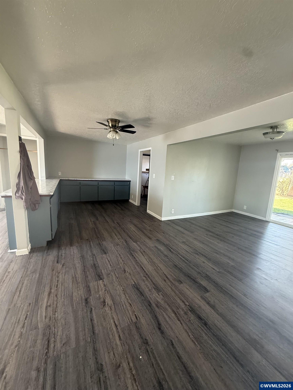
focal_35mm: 14
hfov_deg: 85.7
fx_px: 158
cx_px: 146
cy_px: 195
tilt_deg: -8.9
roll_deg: -3.2
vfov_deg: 102.1
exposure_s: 1/76
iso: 320
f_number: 2.2
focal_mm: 2.22
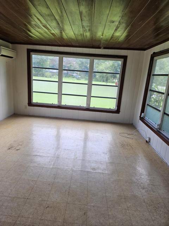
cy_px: 113
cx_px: 84
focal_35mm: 23
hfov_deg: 58.9
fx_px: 150
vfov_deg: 73.9
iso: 50
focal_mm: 5.4
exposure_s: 1/180
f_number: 1.8
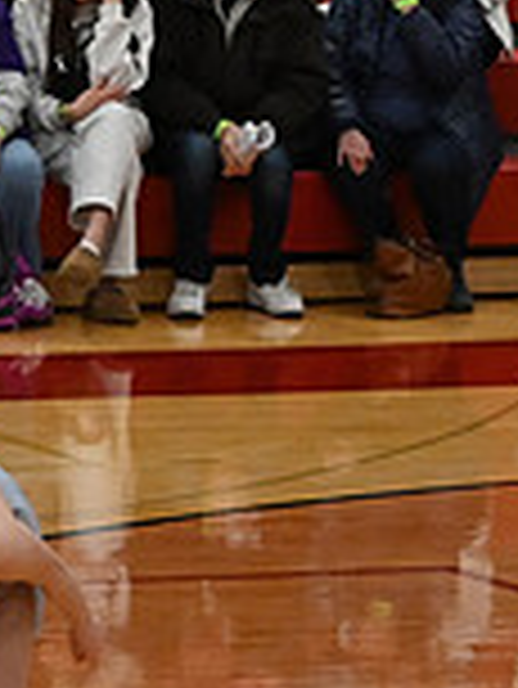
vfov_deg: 3.9
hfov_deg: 2.9
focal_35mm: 502
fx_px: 10002
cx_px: -743
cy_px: 551
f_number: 4
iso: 5000
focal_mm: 92
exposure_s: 1/400
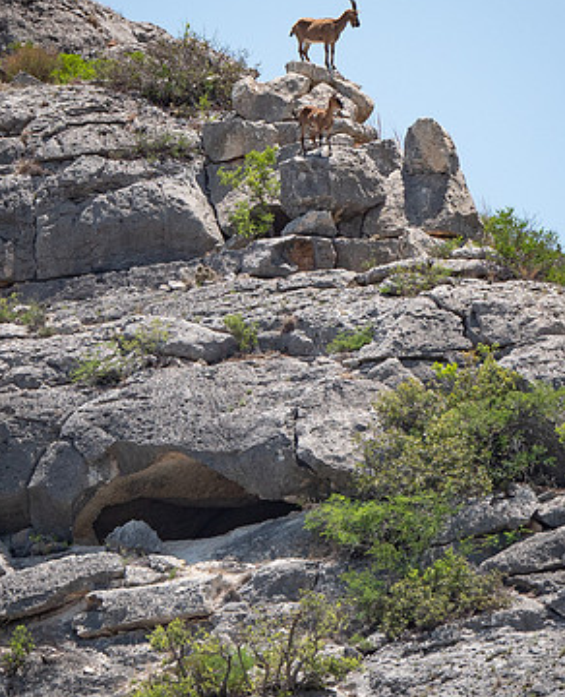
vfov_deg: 2.0
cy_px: 298
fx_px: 20065
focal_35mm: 968
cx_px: 514
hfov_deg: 1.6
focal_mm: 200
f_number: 5.6
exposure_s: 1/1250
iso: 200
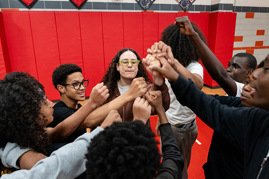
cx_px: 135
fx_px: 196
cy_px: 85
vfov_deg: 49.1
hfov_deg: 68.8
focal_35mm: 26
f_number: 4
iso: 5000
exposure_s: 1/160
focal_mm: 24
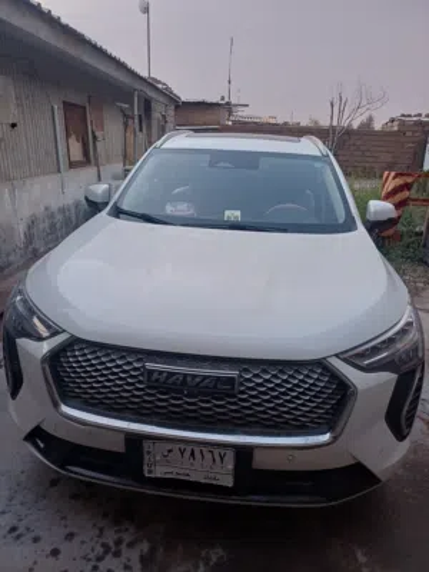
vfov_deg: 69.4
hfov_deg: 54.9
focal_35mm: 25
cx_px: 214
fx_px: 413
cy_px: 286
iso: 400
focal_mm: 4.65
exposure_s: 1/50
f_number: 1.8
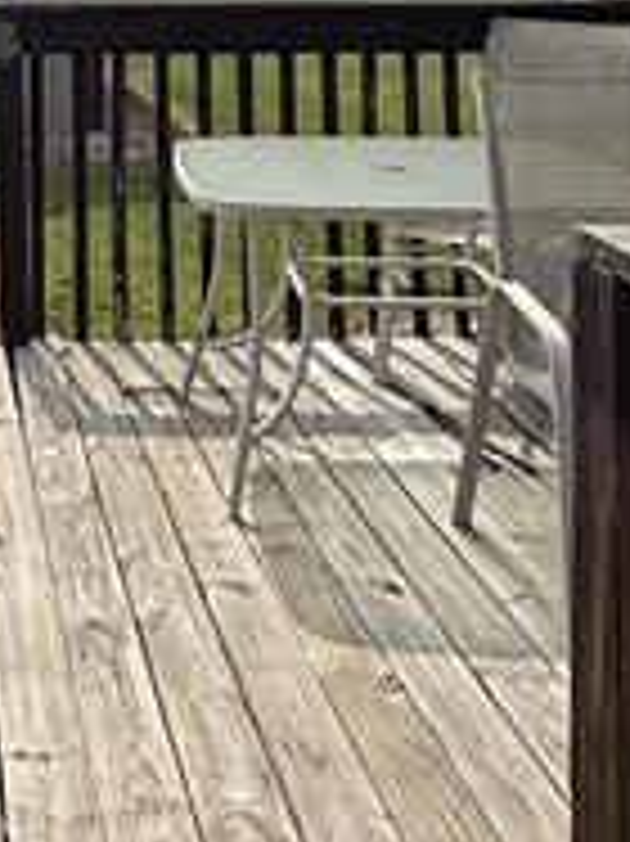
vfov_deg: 24.9
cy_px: -122
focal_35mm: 72
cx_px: -27
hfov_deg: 19.7
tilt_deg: +1.0
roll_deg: +0.0
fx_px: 1749
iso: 50
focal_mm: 2.22
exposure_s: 1/3460
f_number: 2.2
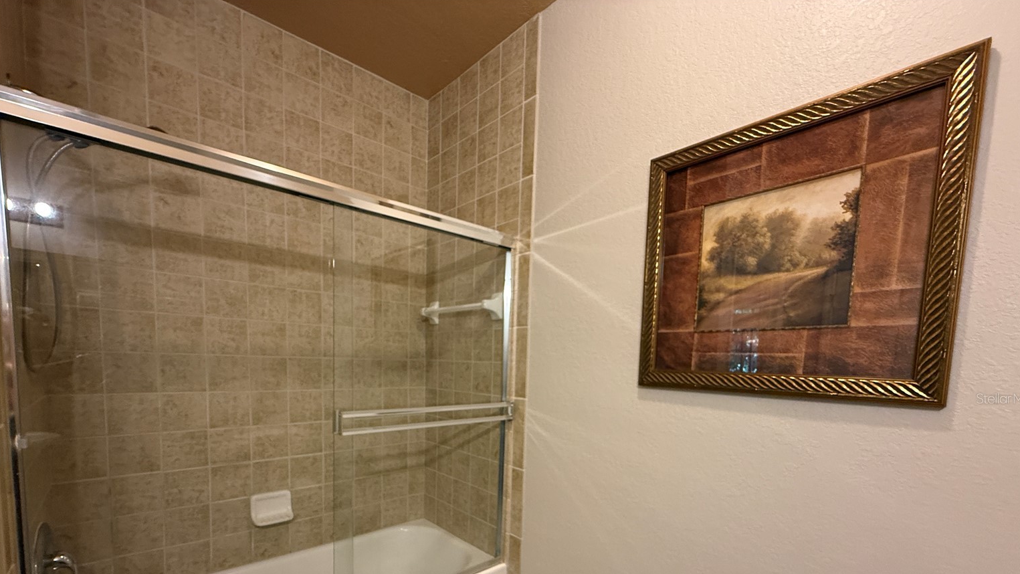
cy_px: 398
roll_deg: -2.1
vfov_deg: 64.7
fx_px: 433
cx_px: 504
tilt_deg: -4.2
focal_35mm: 16
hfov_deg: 99.4
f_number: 2.2
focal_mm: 2.22
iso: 400
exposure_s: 1/120
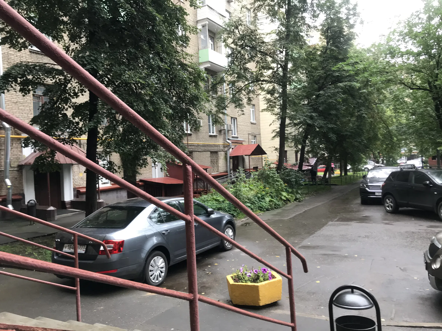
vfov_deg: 49.7
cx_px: 221
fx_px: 358
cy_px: 166
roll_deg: +1.5
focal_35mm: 28
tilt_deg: -0.8
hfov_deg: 63.4
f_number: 1.8
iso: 40
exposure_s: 1/95
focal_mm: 3.99
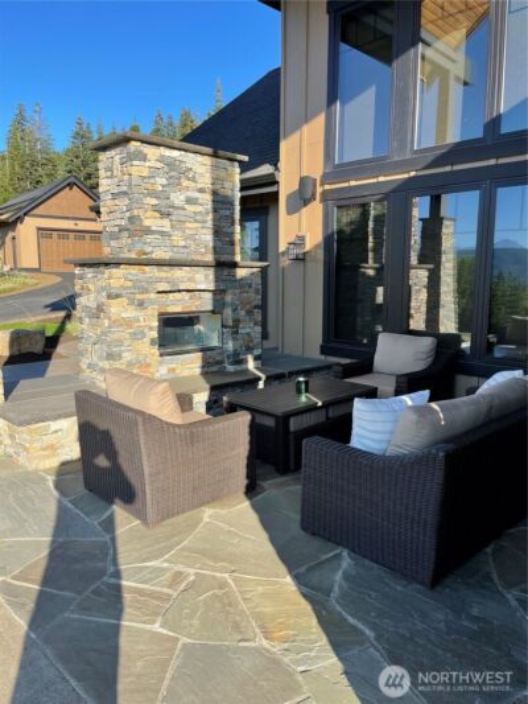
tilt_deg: -5.4
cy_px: 352
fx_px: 529
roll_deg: +0.6
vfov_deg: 67.3
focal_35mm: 26
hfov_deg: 53.1
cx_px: 264
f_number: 1.6
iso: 32
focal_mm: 4.2
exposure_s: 1/1276
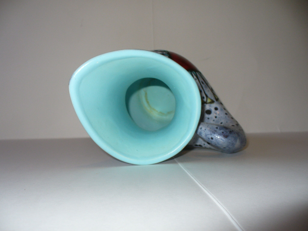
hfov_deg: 50.1
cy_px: 116
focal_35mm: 37
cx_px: 154
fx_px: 329
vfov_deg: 38.7
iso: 100
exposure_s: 1/30
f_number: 2.8
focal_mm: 6.1
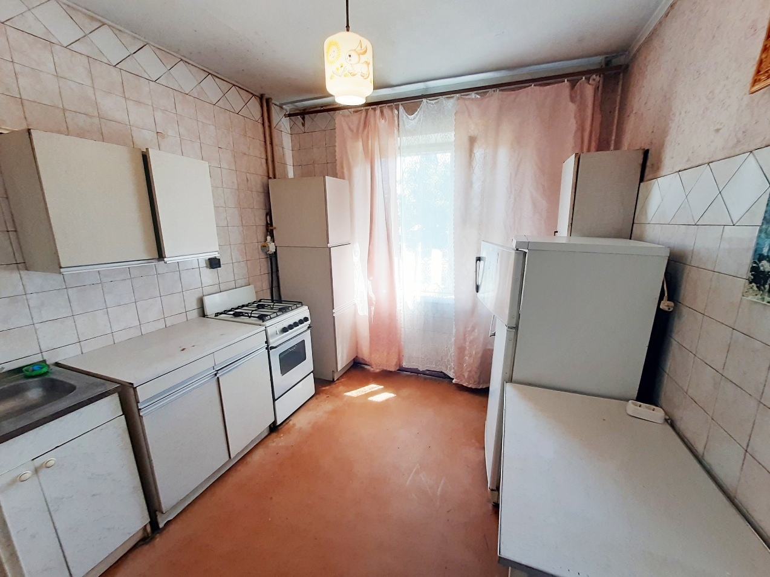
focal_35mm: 13
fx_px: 289
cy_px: 288
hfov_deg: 106.2
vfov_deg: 89.9
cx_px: 385
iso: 50
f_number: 2.2
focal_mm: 1.42
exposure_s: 1/50
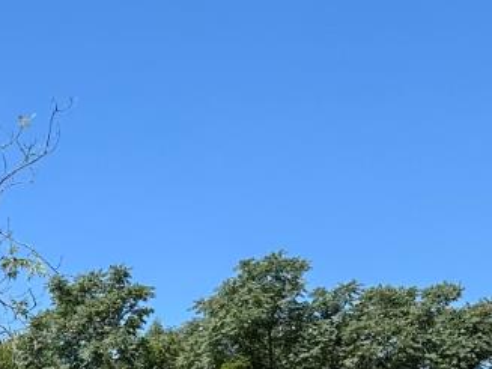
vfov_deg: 12.6
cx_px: -232
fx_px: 1563
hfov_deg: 16.4
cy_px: 594
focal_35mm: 110
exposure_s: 1/4016
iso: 80
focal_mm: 6.86
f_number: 1.78
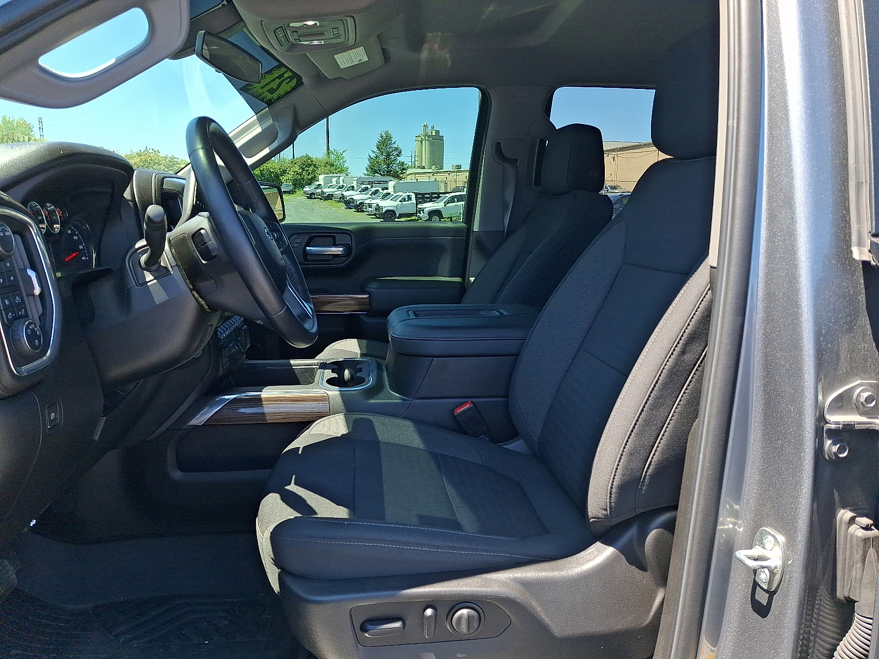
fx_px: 635
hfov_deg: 69.4
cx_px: 440
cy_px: 330
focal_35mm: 25
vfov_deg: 54.9
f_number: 1.8
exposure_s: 1/476
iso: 30
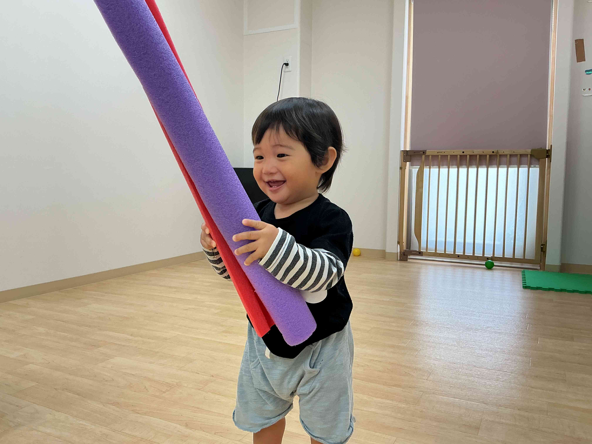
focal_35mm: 29
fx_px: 496
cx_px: 296
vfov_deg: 48.2
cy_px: 222
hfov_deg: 61.7
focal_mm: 3
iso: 50
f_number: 1.8
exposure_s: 1/120
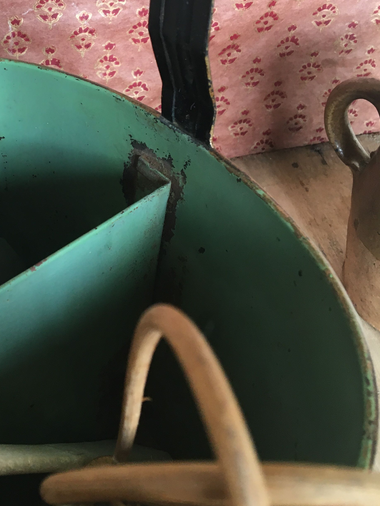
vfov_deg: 38.6
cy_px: 126
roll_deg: +1.8
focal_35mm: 48
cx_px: 67
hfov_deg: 29.5
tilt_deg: -36.7
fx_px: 703
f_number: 2.2
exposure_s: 1/33
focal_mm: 4.15
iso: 100
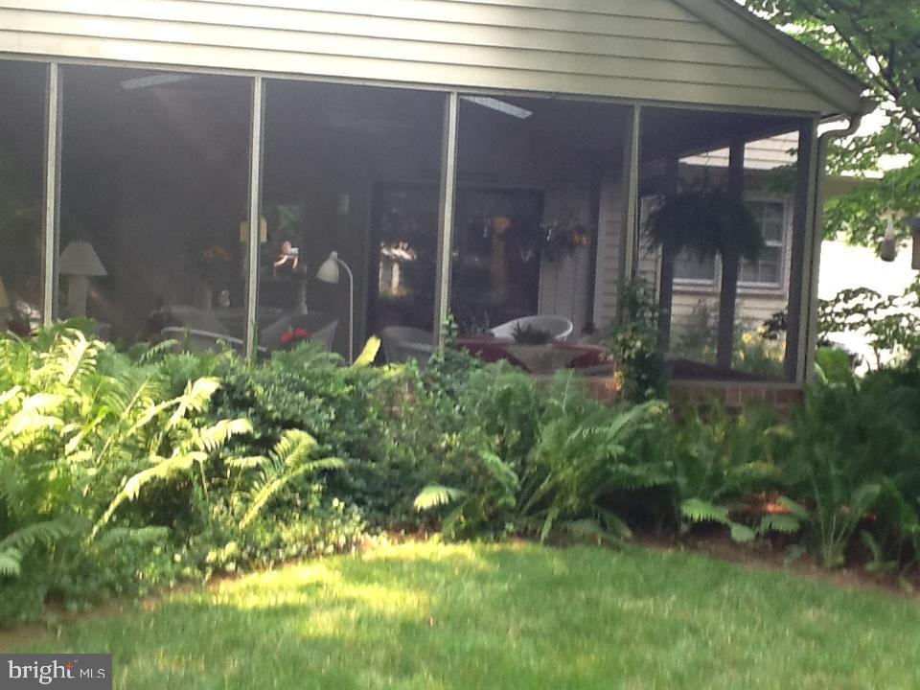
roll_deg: -2.5
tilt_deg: -9.9
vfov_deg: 32.9
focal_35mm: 44
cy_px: 345
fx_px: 1169
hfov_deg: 42.9
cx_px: 460
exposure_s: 1/60
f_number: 2.4
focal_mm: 2.03
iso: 40
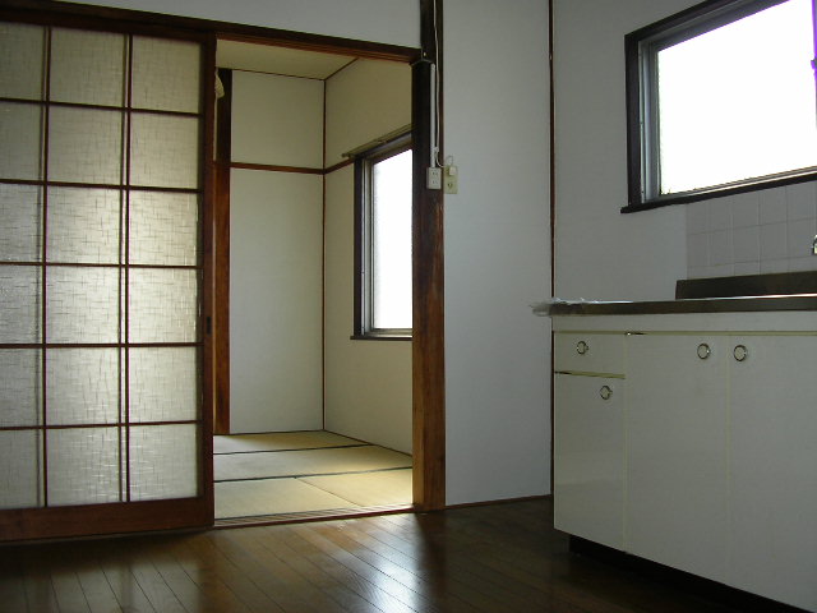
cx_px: 408
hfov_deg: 49.0
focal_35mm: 38
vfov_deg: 37.7
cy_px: 306
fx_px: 897
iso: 50
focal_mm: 5.8
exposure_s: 1/118
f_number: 2.9
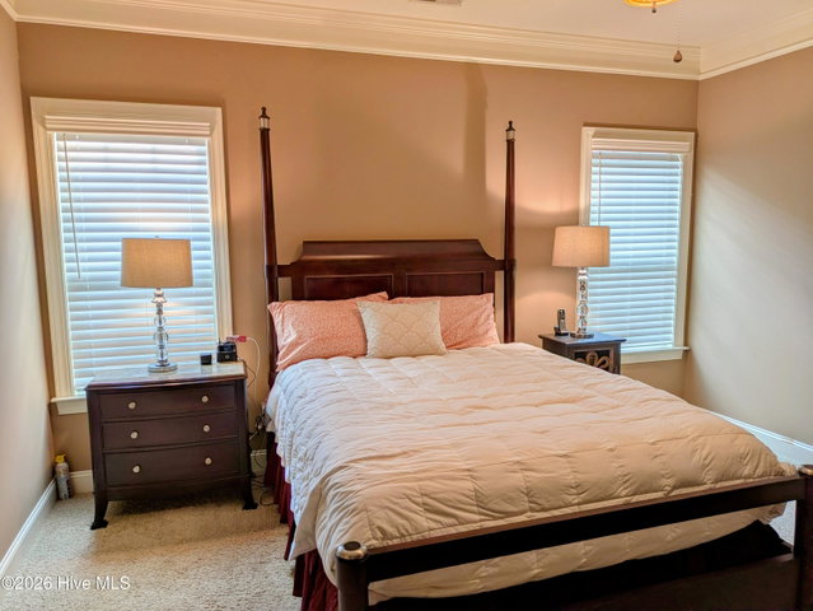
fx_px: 587
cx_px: 406
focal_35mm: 25
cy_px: 306
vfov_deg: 54.9
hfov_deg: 69.4
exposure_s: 1/120
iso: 75
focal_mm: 5.43
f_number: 1.89
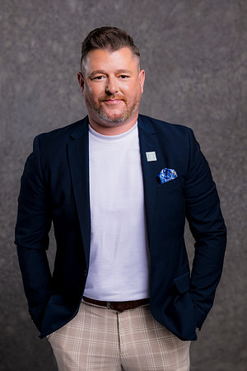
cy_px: 186
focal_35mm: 85
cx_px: 124
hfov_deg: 16.1
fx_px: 875
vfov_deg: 23.9
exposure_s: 1/200
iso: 100
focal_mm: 85
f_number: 5
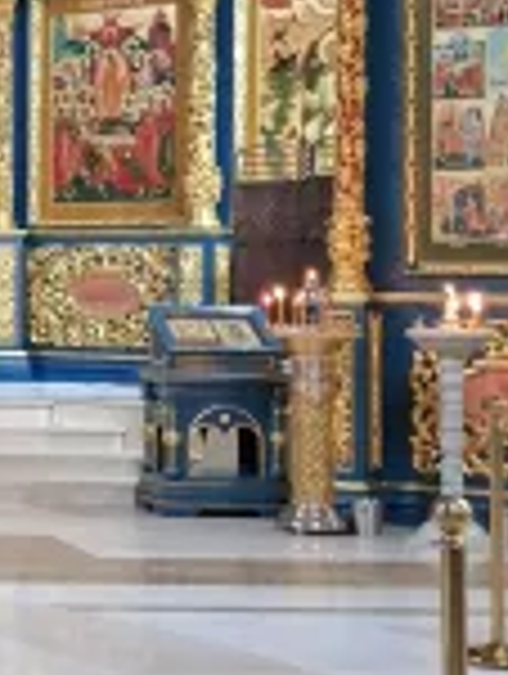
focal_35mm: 98
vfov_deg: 20.0
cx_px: -436
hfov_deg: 13.4
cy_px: 266
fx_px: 1912
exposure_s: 1/25
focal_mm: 5.54
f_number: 1.8
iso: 800
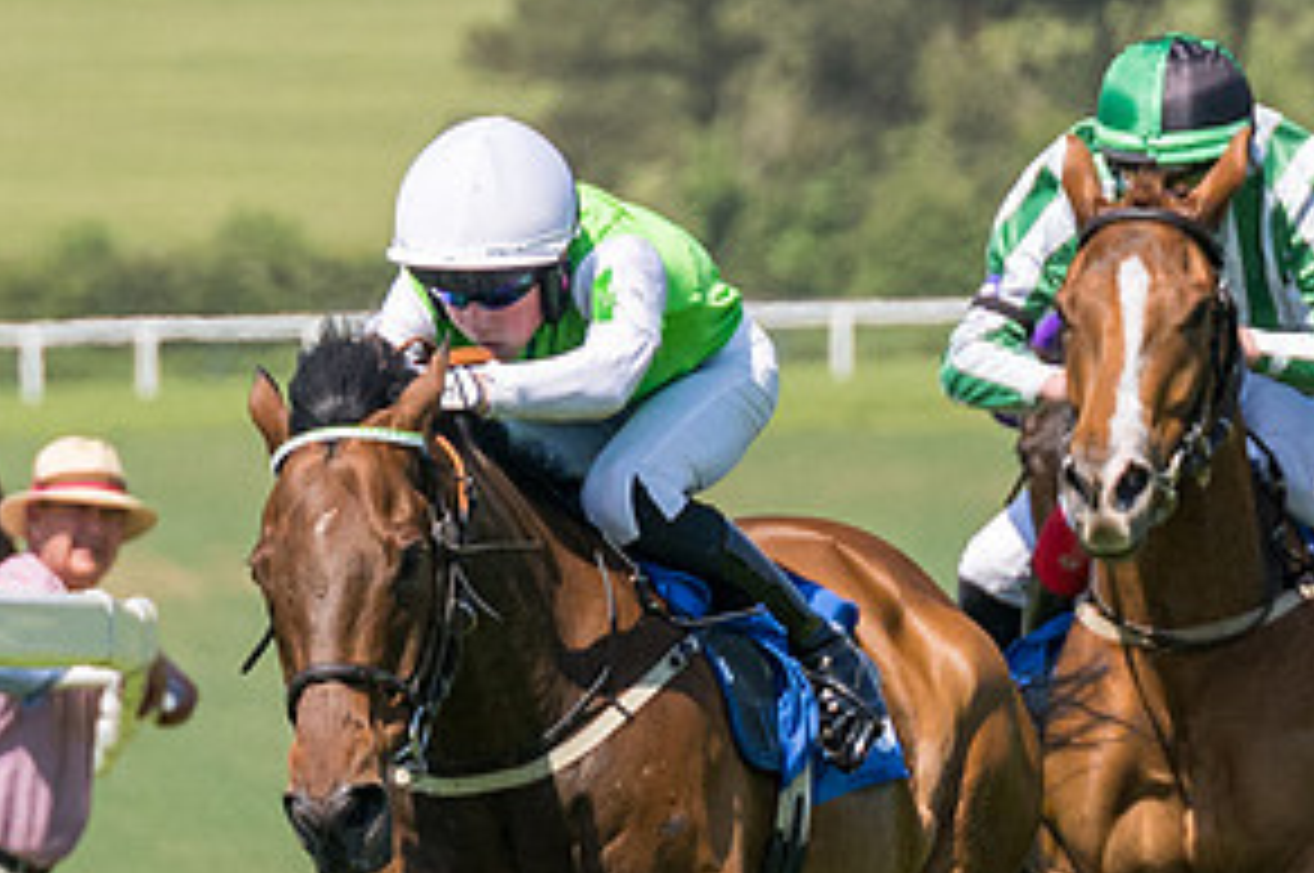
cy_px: 688
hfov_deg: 2.3
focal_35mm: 883
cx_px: 623
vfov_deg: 1.6
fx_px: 32193
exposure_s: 1/3200
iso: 400
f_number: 5
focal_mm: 155
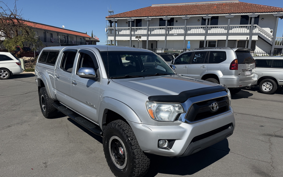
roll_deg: -1.4
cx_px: 144
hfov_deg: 70.4
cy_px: 101
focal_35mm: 26
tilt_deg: -12.4
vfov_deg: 47.5
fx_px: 201
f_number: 1.78
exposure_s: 1/11905
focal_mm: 6.76
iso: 80
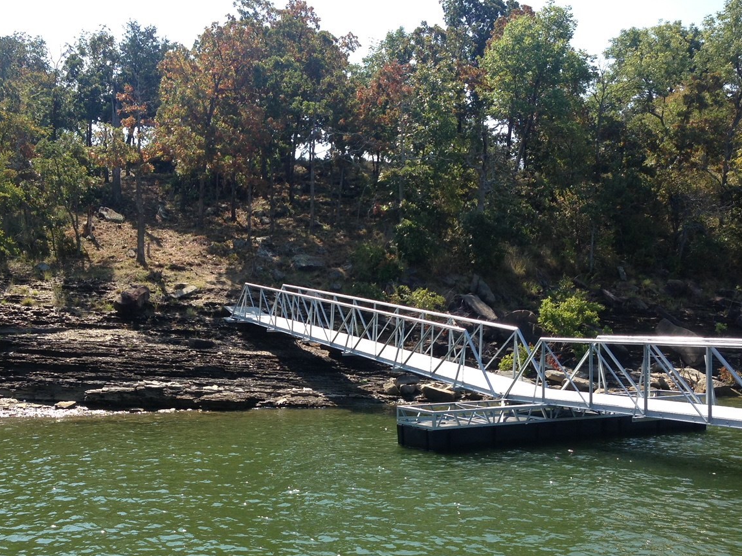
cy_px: 352
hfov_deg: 40.3
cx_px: 314
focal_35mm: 47
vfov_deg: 30.7
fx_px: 1007
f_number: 2.4
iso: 50
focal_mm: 4.13
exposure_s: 1/821
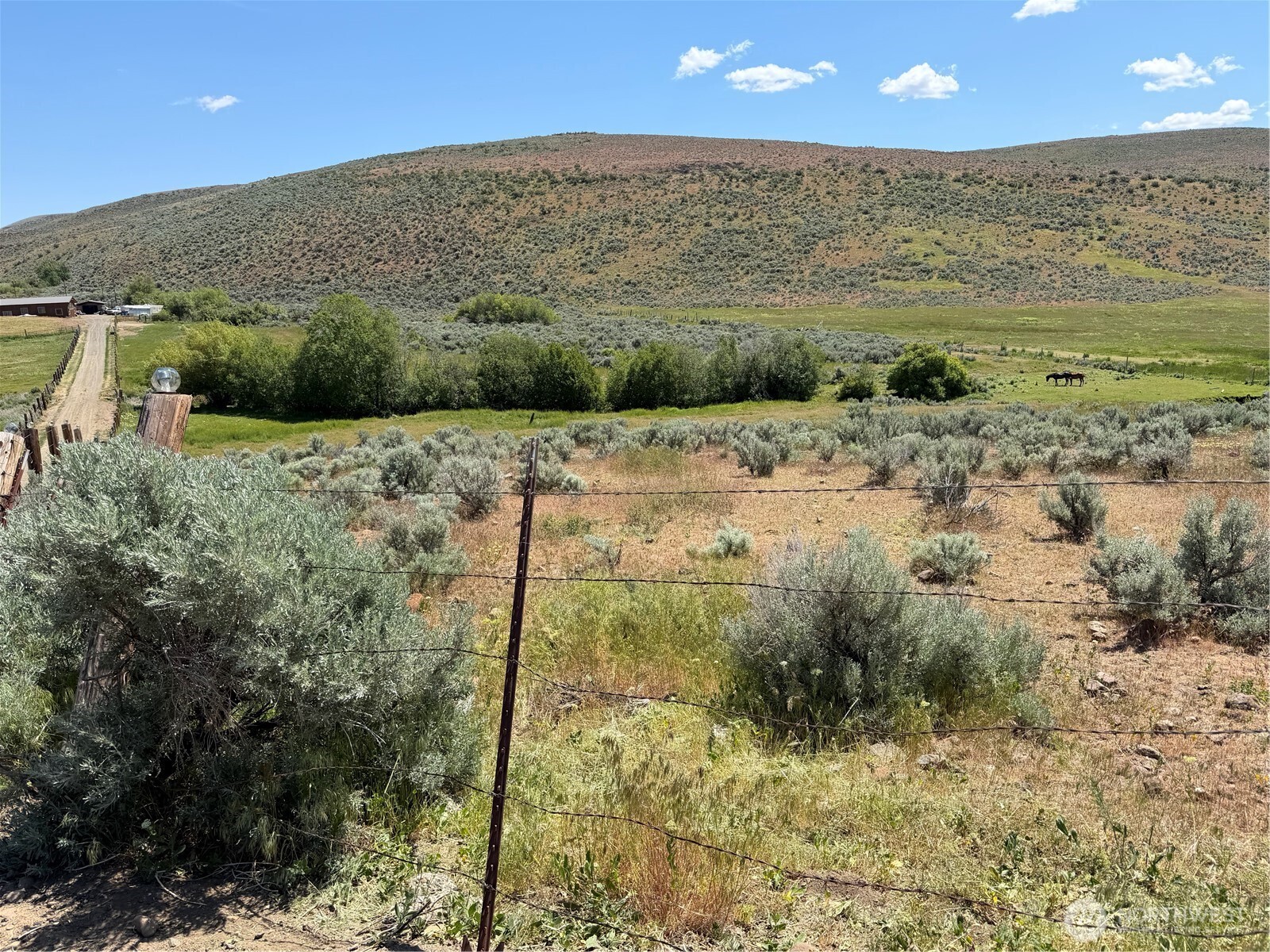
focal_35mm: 24
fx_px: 881
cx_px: 635
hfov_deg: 71.6
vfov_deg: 56.8
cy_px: 476
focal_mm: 6.76
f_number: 1.78
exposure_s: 1/3425
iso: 80
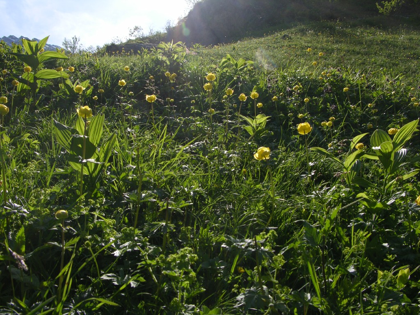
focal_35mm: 35
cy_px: 158
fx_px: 425
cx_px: 210
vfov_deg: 40.7
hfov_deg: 52.6
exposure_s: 1/244
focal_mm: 8.9
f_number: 6.3
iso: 50
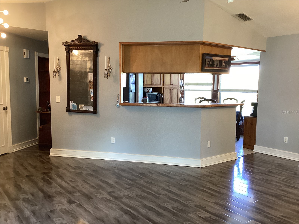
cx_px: 150
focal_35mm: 31
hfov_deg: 58.4
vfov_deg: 45.4
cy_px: 112
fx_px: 268
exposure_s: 1/60
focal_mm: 3.3
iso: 250
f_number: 2.4
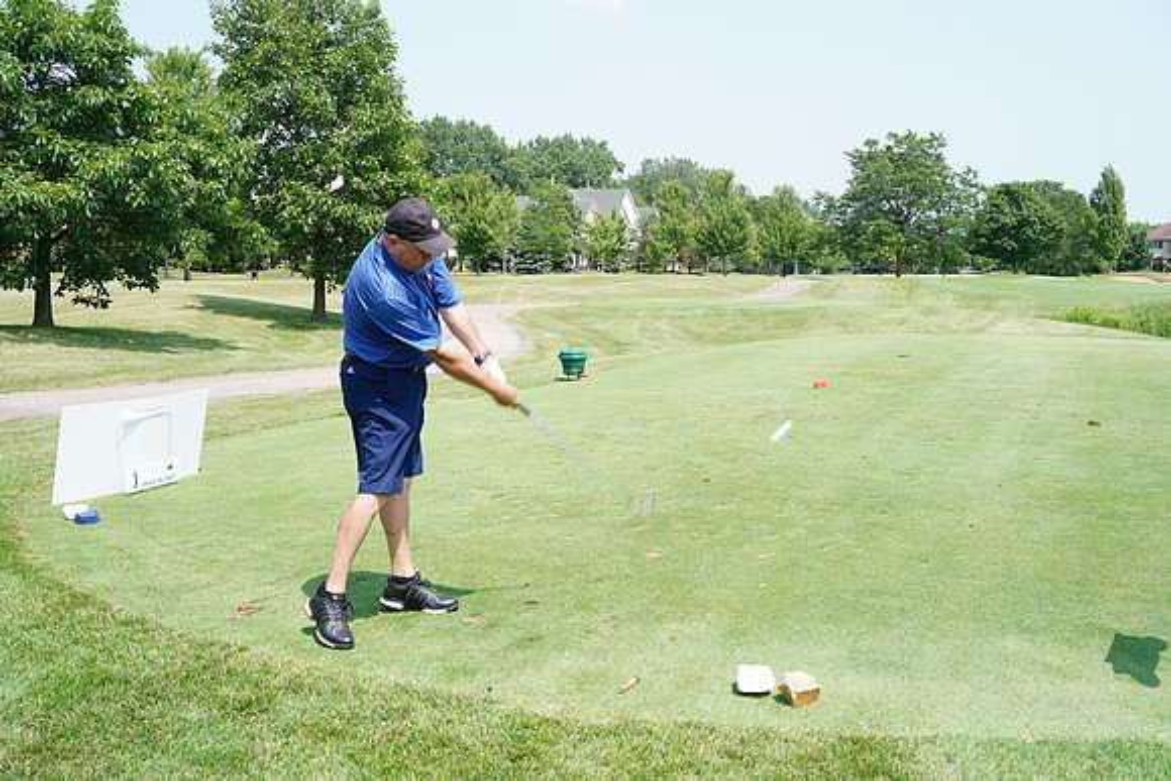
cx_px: 586
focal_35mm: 34
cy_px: 390
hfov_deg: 55.8
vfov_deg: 38.9
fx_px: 1106
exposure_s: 1/250
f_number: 9
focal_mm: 34
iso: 250
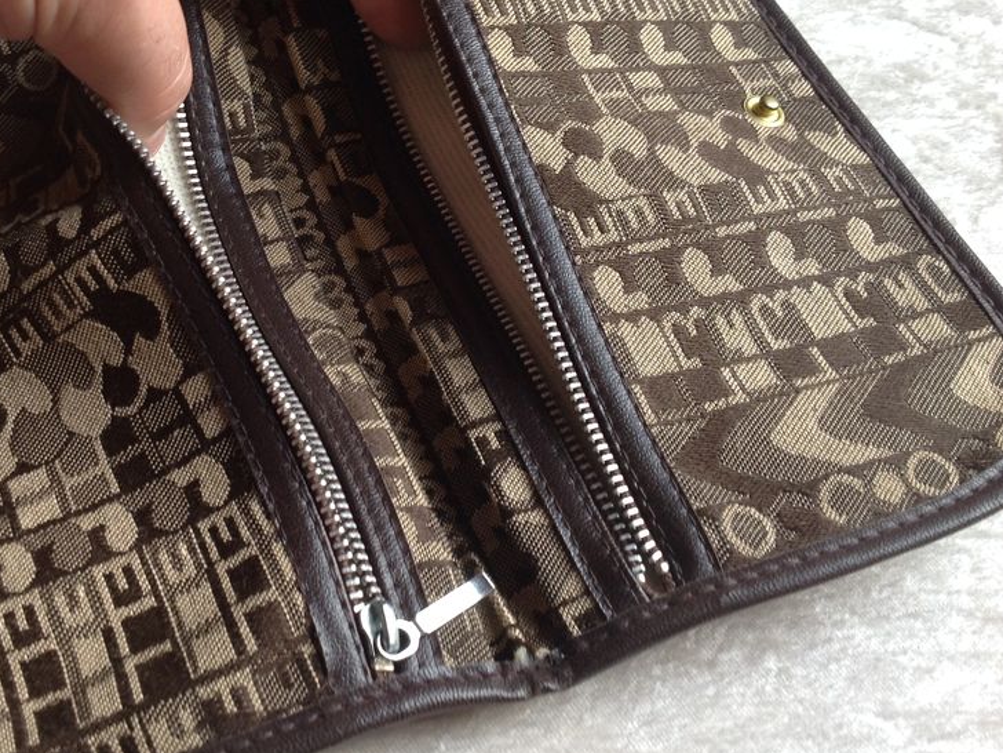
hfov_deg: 39.4
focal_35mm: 48
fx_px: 1391
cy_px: 359
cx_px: 369
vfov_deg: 30.3
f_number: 2.4
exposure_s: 1/20
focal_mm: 4.28
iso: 50
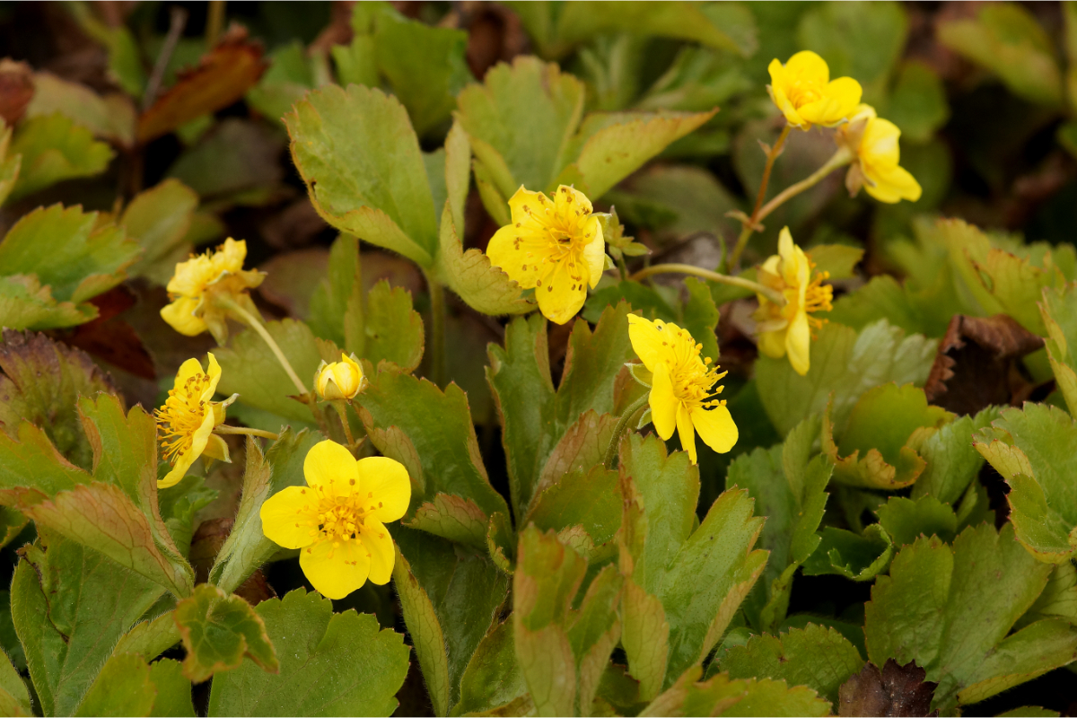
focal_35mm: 150
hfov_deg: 13.7
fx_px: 4487
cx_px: 538
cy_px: 359
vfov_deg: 9.1
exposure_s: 1/160
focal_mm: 100
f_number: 8
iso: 400
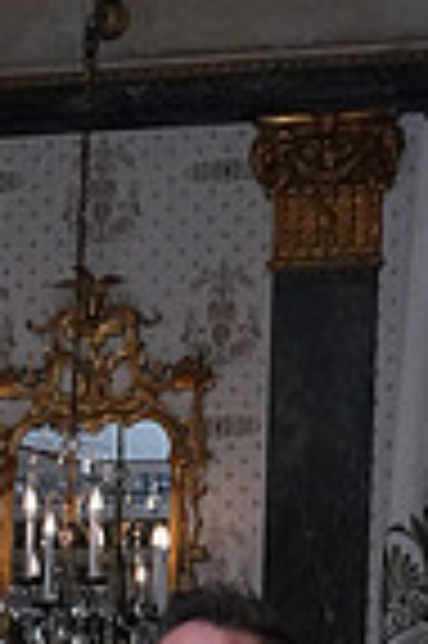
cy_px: 1261
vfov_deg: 10.2
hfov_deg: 7.3
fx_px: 3343
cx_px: -88
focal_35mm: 187
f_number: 7.1
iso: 5000
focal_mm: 31
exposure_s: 1/200
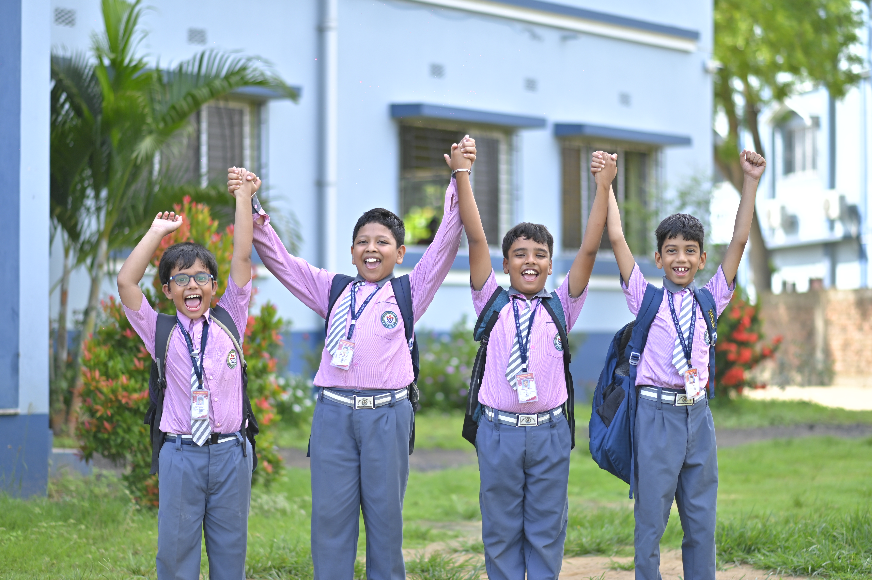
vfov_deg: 16.1
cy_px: 290
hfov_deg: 23.9
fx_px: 2057
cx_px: 436
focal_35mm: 85
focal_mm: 85
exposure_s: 1/1600
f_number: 1.8
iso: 200
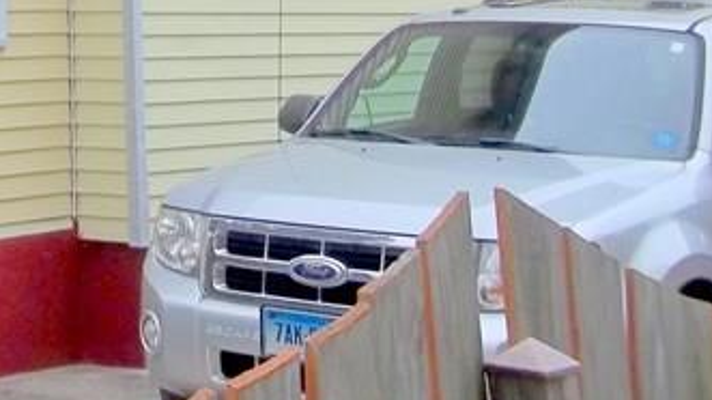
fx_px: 2038
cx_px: -277
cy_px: -299
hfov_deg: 18.1
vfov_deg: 10.6
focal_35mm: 108
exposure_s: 1/100
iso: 64
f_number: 2.9
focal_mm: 5.7
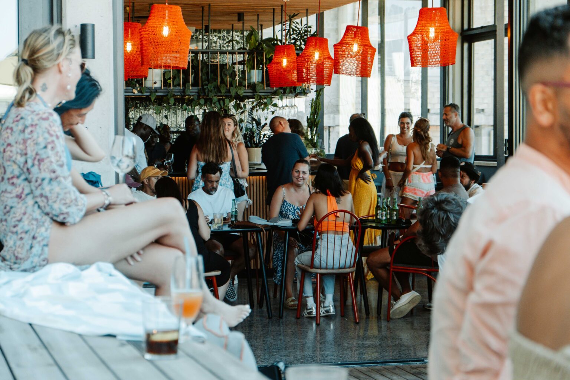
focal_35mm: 83
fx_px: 1314
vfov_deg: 16.5
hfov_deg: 24.5
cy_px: 190
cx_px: 285
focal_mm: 55
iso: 2500
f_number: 4
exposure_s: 1/1000
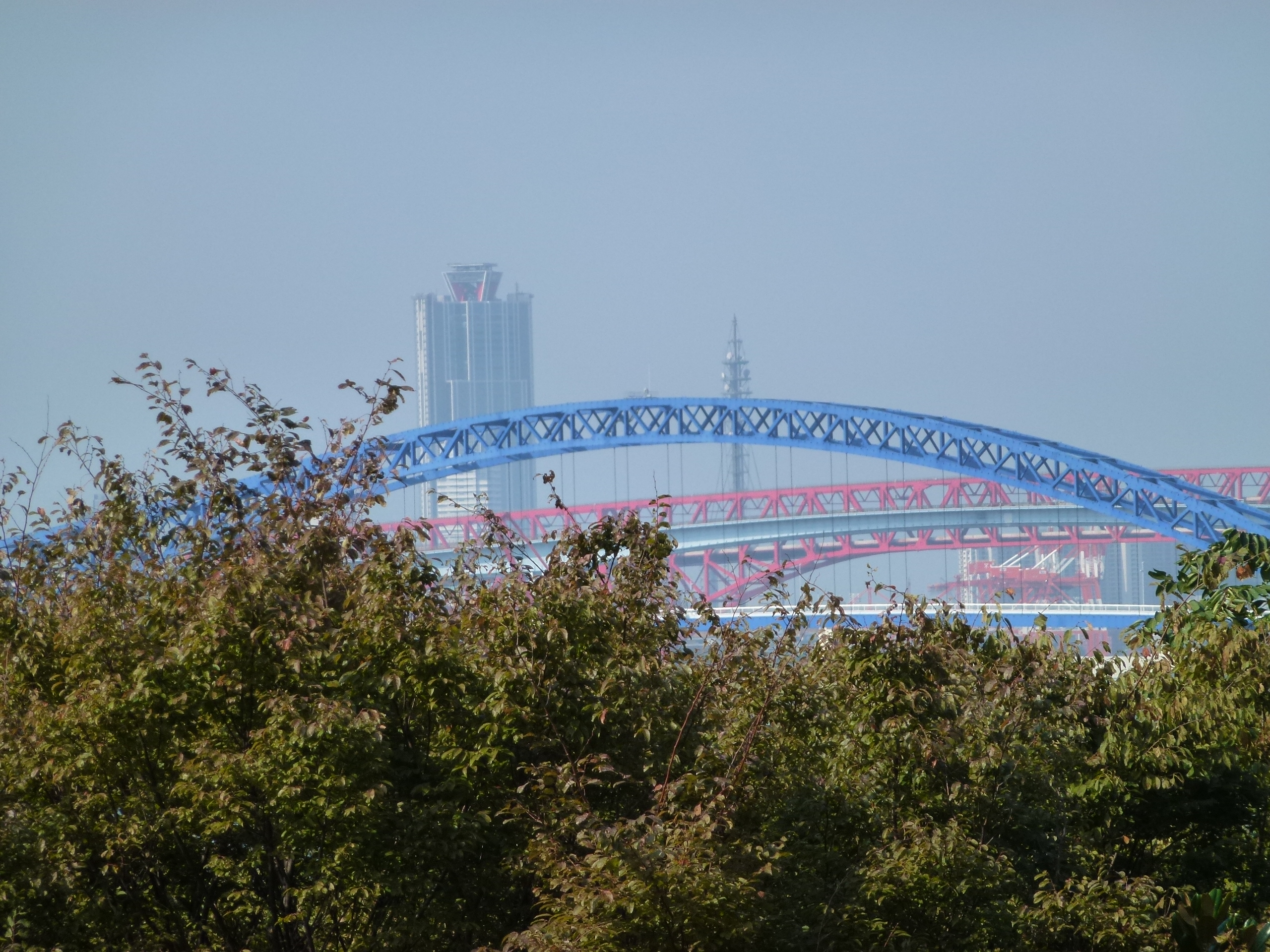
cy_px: 476
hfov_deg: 8.5
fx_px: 8512
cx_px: 635
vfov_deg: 6.4
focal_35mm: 232
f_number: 5.6
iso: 160
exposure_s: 1/500
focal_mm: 41.5
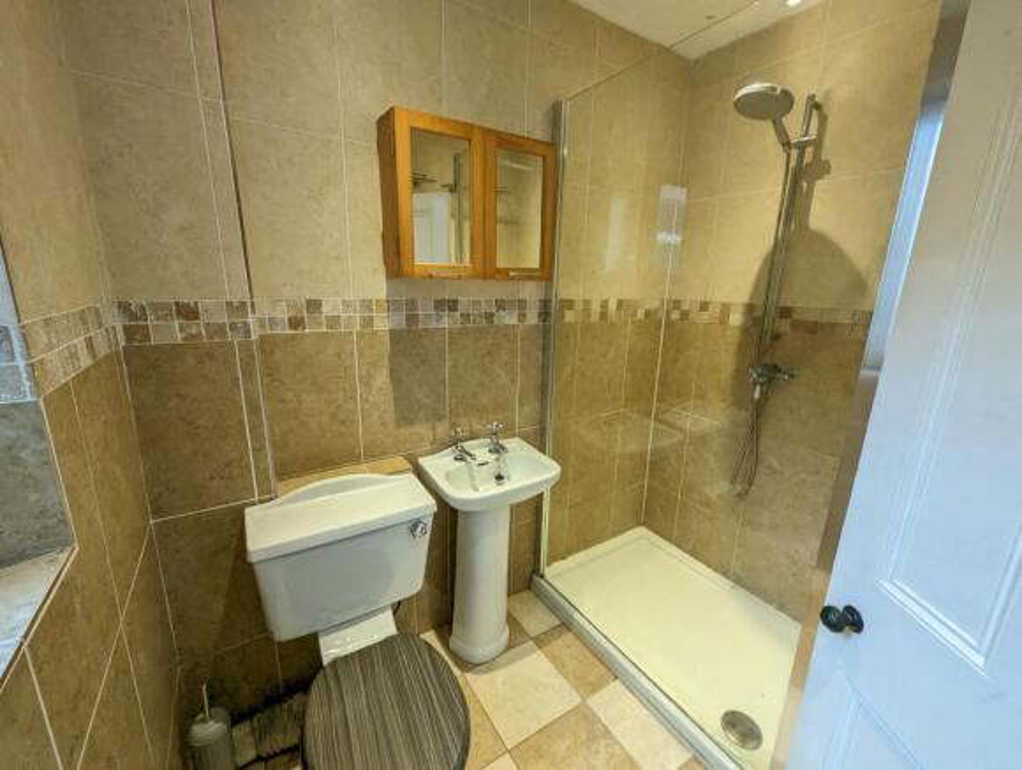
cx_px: 511
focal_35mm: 13
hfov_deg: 106.1
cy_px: 385
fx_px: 384
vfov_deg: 90.1
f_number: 2.2
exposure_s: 1/100
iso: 89
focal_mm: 1.95
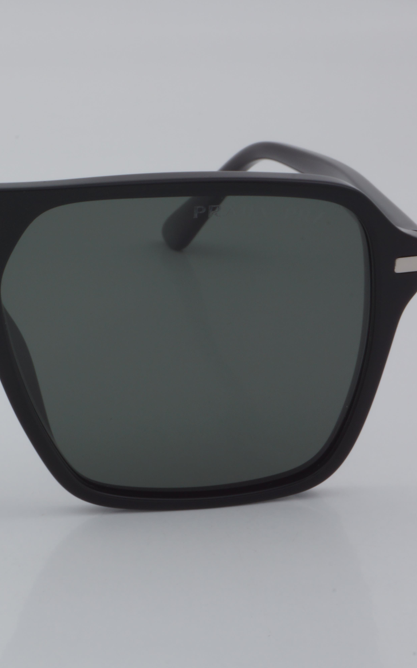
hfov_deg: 10.2
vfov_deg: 16.5
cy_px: 336
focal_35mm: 127
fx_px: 2305
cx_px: -70
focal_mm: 55
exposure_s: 1/4
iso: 100
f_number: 32
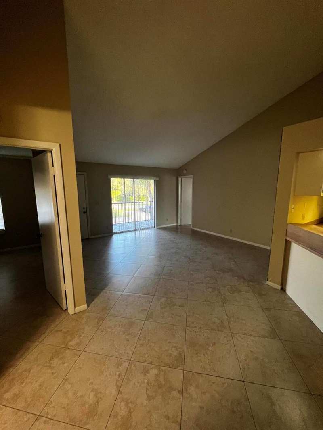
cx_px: 162
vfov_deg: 106.2
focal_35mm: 13
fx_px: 162
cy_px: 215
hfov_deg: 89.9
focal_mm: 1.57
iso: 250
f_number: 1.8
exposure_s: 1/60
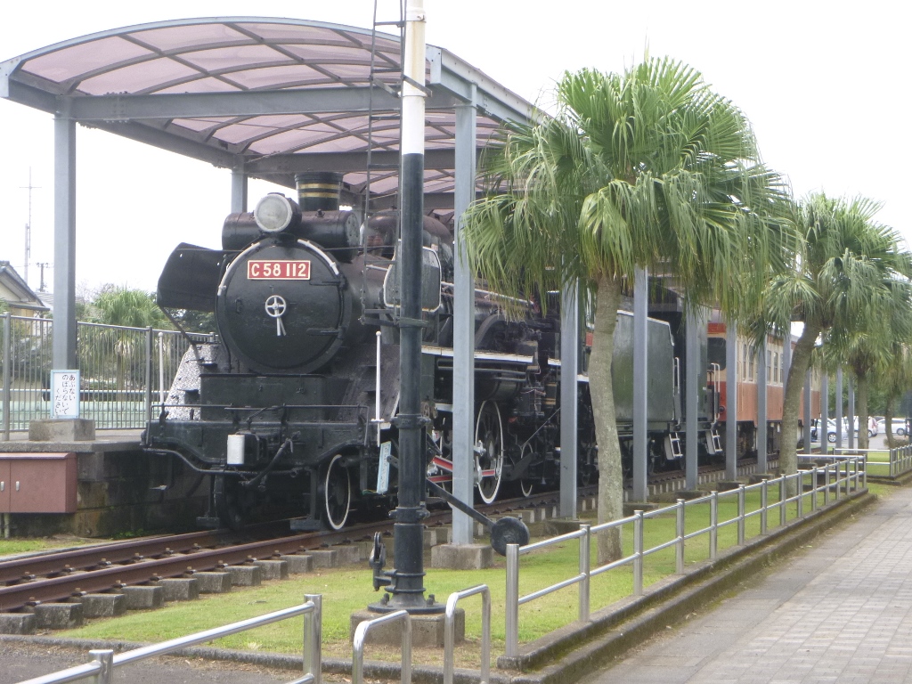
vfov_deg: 20.7
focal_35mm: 71
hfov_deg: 27.4
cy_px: 342
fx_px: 1871
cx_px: 456
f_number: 5.5
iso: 100
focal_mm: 12.8
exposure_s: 1/100
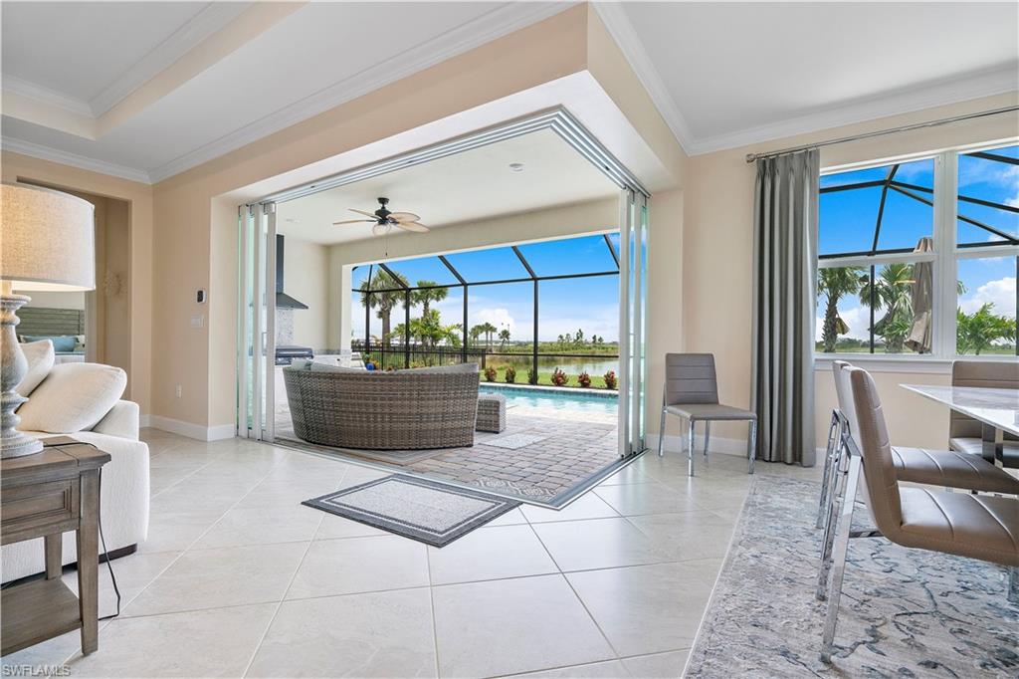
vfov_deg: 73.7
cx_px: 510
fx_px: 453
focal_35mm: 16
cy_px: 340
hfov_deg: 96.8
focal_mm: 16
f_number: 8
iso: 640
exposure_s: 1/250
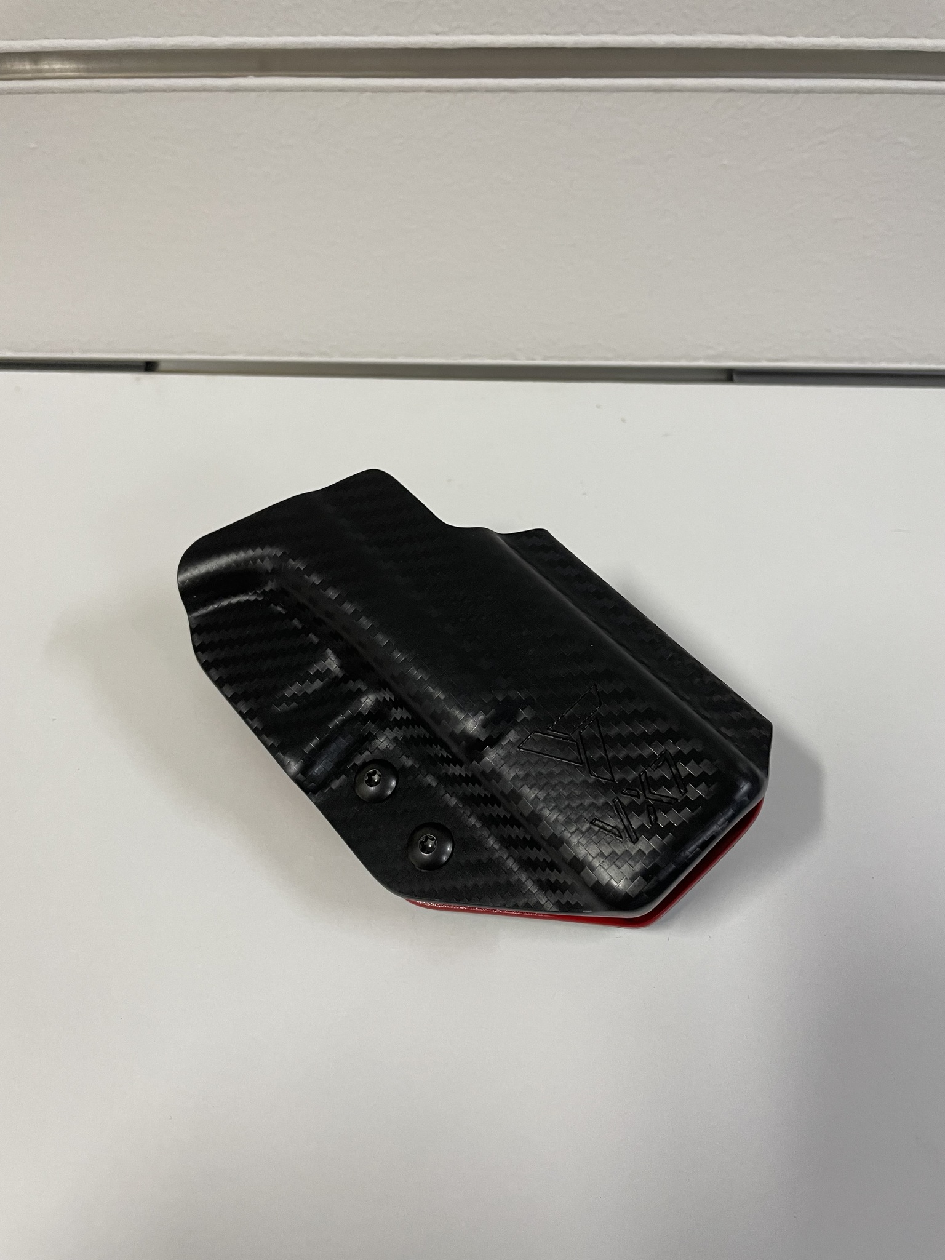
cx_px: 472
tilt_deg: -48.4
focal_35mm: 26
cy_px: 630
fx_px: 946
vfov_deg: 67.3
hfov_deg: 53.1
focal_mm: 4.2
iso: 125
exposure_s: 1/100
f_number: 1.6
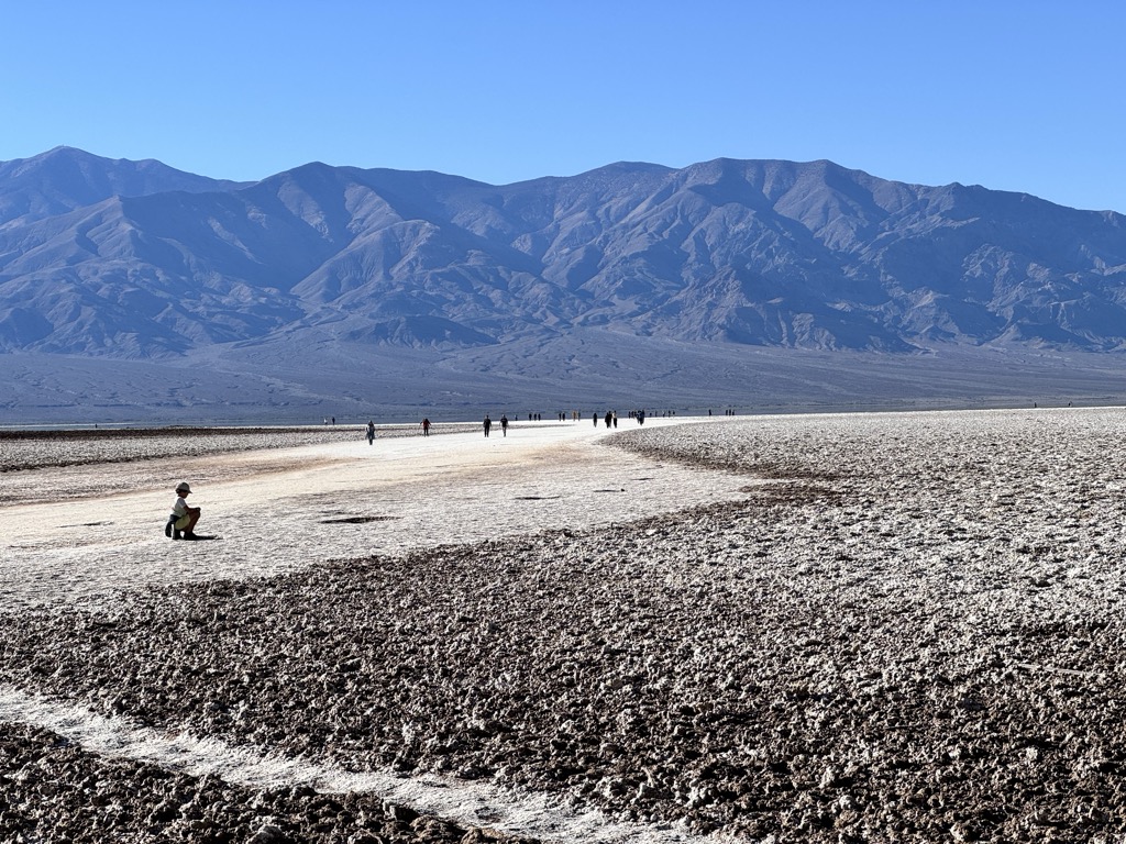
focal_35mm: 77
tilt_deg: -0.7
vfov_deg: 19.1
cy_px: 422
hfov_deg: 25.3
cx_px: 563
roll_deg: +0.8
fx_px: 2505
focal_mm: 9
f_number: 2.8
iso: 25
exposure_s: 1/1074
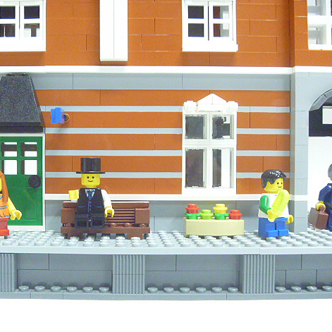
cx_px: 109
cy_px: 168
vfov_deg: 40.0
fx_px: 456
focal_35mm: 42
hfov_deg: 39.5
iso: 800
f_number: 3.5
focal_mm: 6.3
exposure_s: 1/10
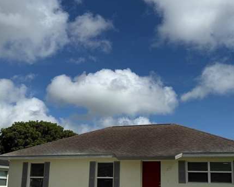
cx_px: 122
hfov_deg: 42.0
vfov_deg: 33.6
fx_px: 305
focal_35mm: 44
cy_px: 135
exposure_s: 1/10309
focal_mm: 6.76
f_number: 1.78
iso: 80
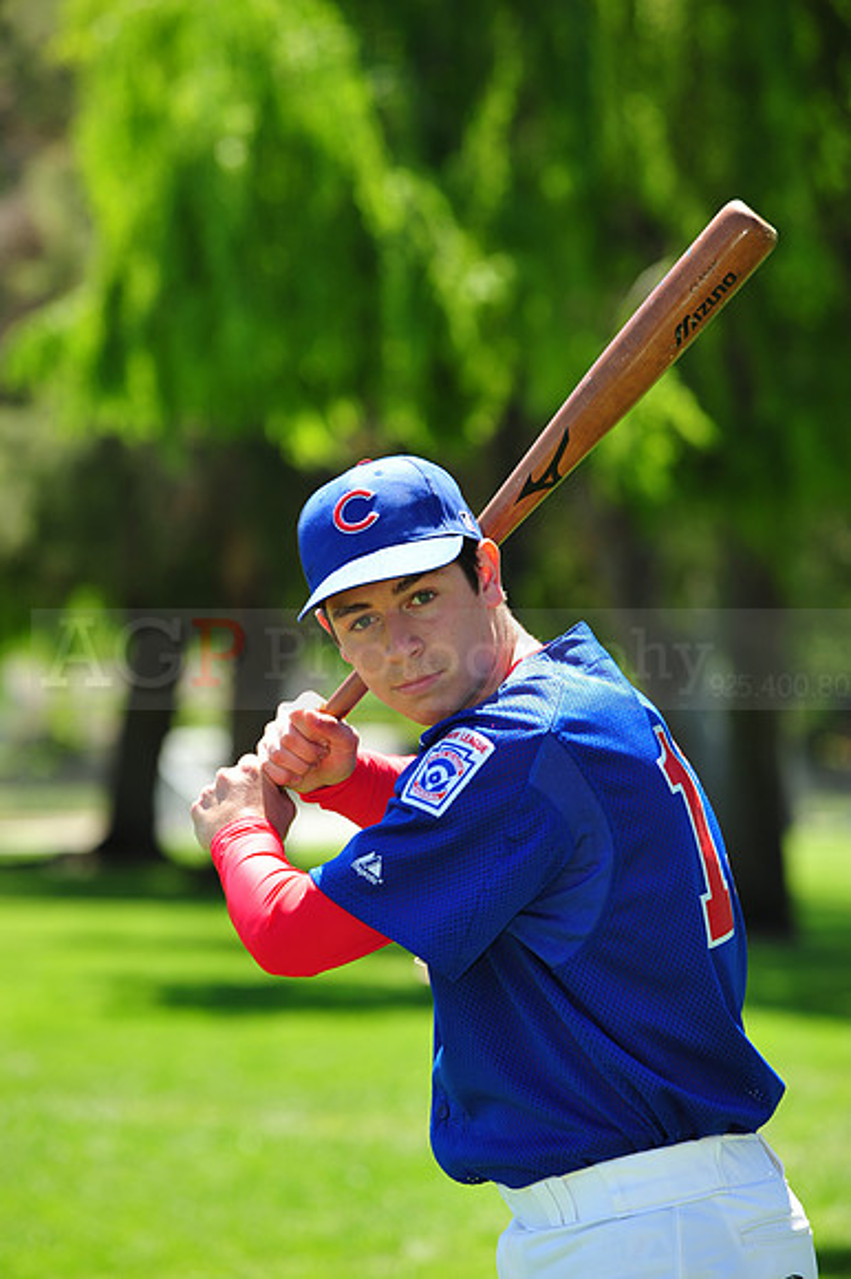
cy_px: 640
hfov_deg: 8.3
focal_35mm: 165
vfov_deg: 12.5
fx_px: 5857
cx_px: 426
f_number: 5.6
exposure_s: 1/400
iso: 200
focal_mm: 165
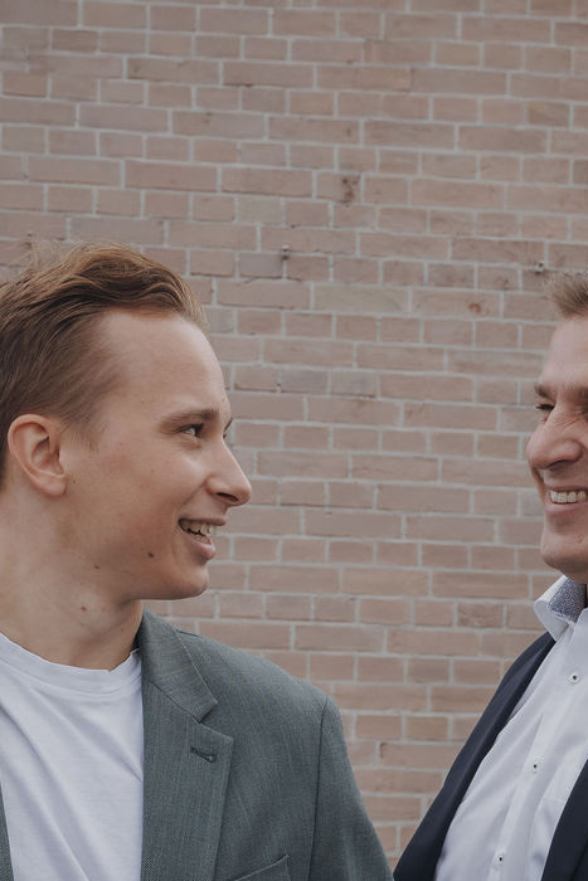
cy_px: 765
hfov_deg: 20.0
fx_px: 1665
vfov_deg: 28.7
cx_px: 363
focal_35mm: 68
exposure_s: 1/500
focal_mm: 31
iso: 640
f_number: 8
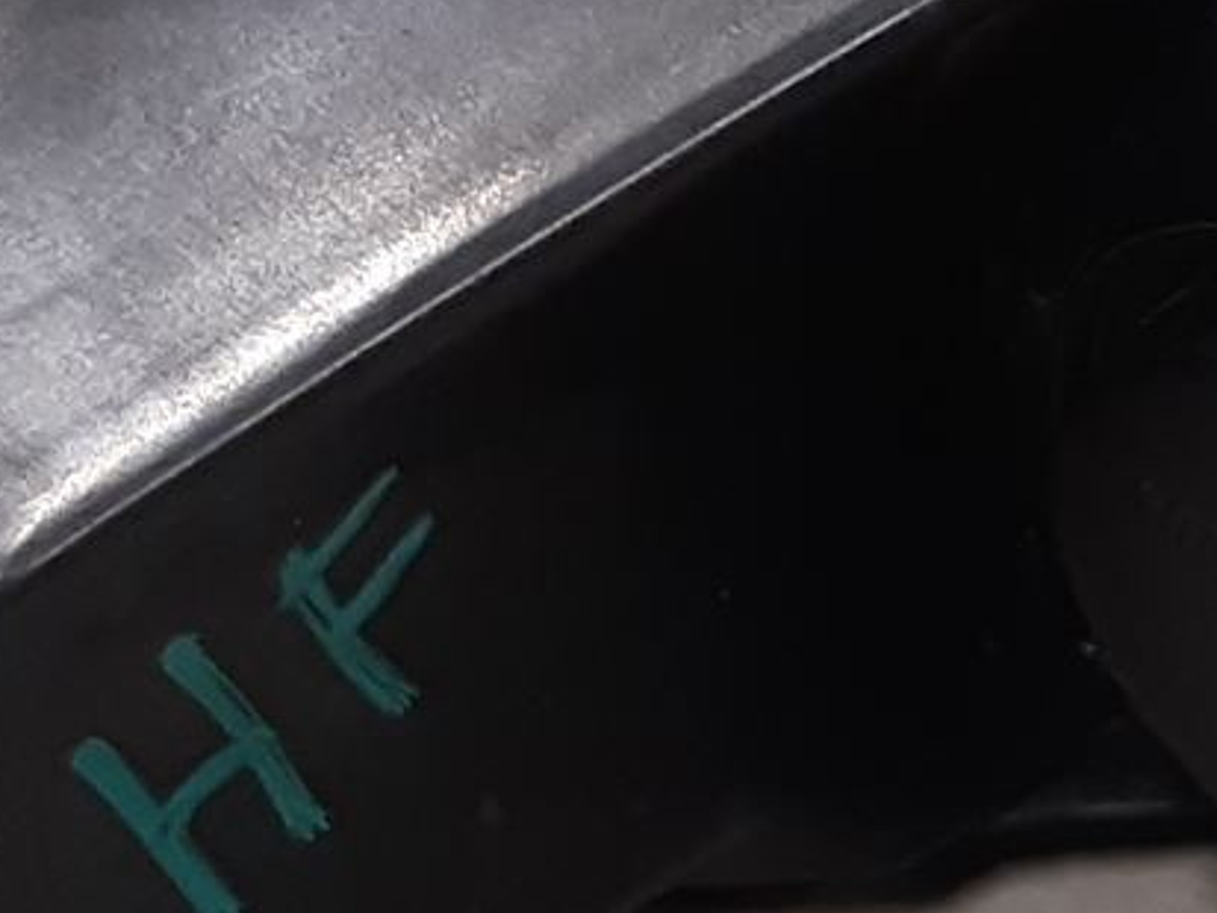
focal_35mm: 129
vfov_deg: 11.4
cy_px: 124
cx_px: 1441
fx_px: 4537
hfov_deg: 14.8
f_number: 1.7
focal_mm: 3.93
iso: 125
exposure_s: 1/50
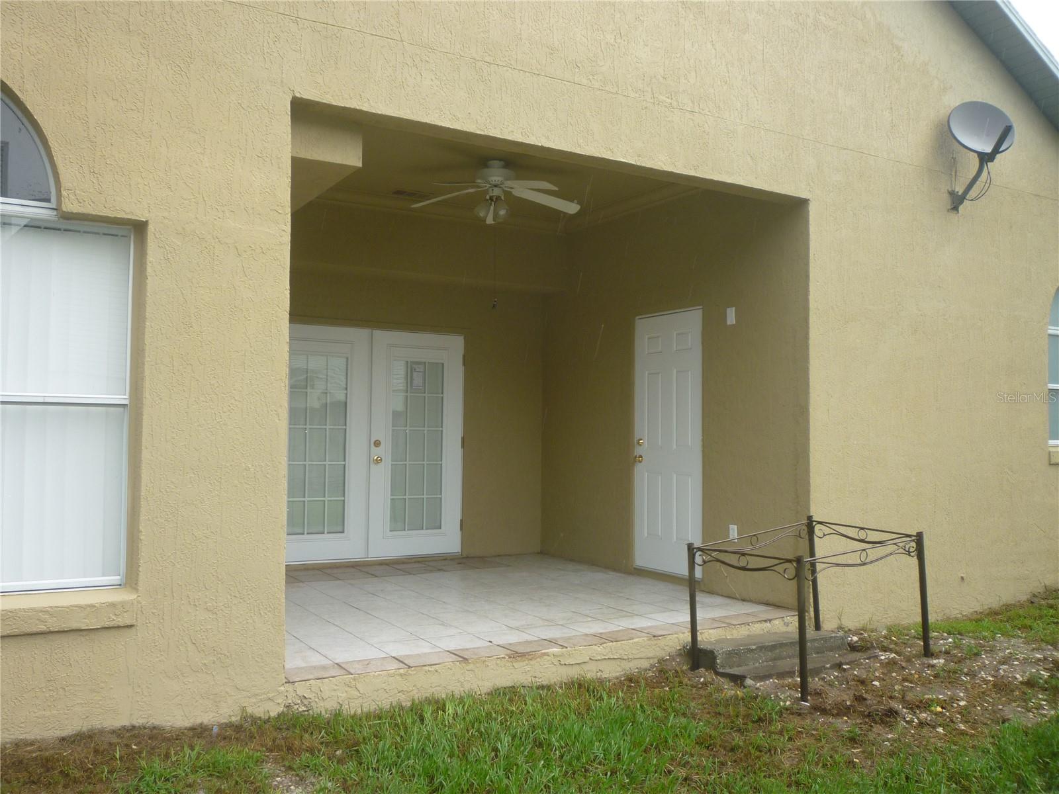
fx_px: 887
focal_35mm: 29
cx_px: 530
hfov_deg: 61.7
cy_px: 397
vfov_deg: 48.2
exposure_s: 1/160
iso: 100
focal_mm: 5.2
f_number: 3.3
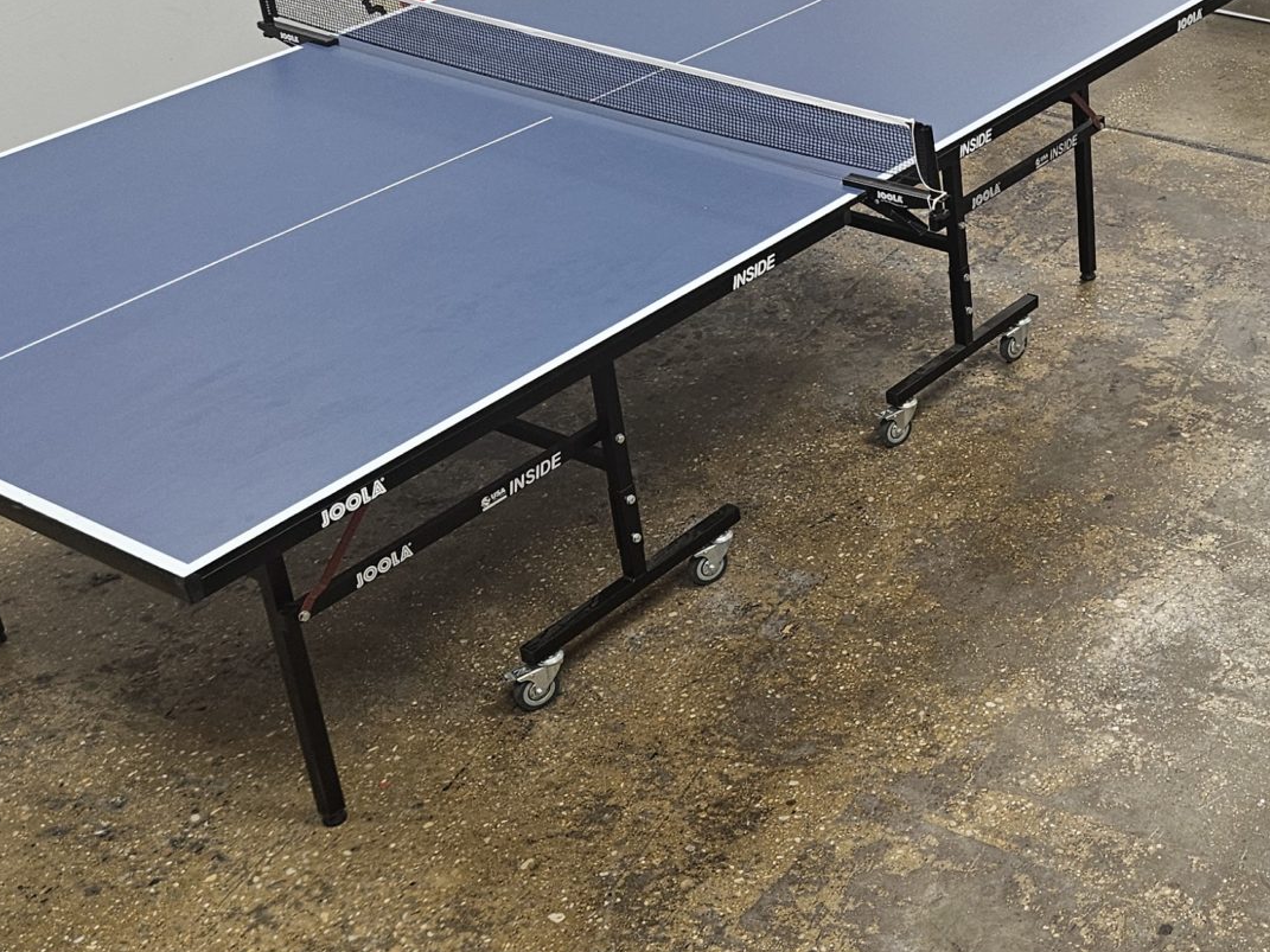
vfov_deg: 26.2
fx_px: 2018
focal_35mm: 55
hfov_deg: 32.5
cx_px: 1233
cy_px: 223
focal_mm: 5.4
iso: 100
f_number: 1.8
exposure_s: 1/62
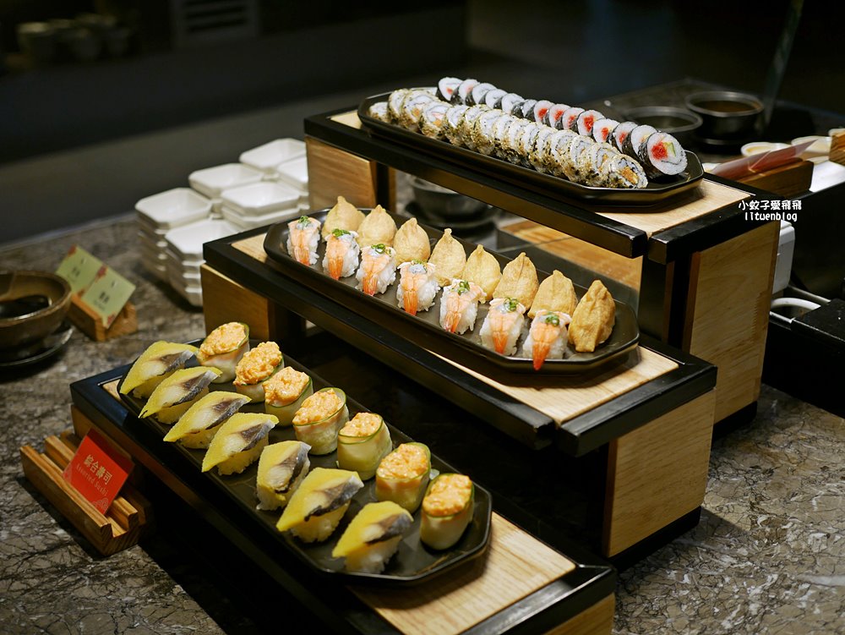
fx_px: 1221
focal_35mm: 50
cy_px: 318
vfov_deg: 29.1
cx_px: 422
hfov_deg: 38.2
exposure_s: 1/320
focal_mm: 25
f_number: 1.8
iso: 200
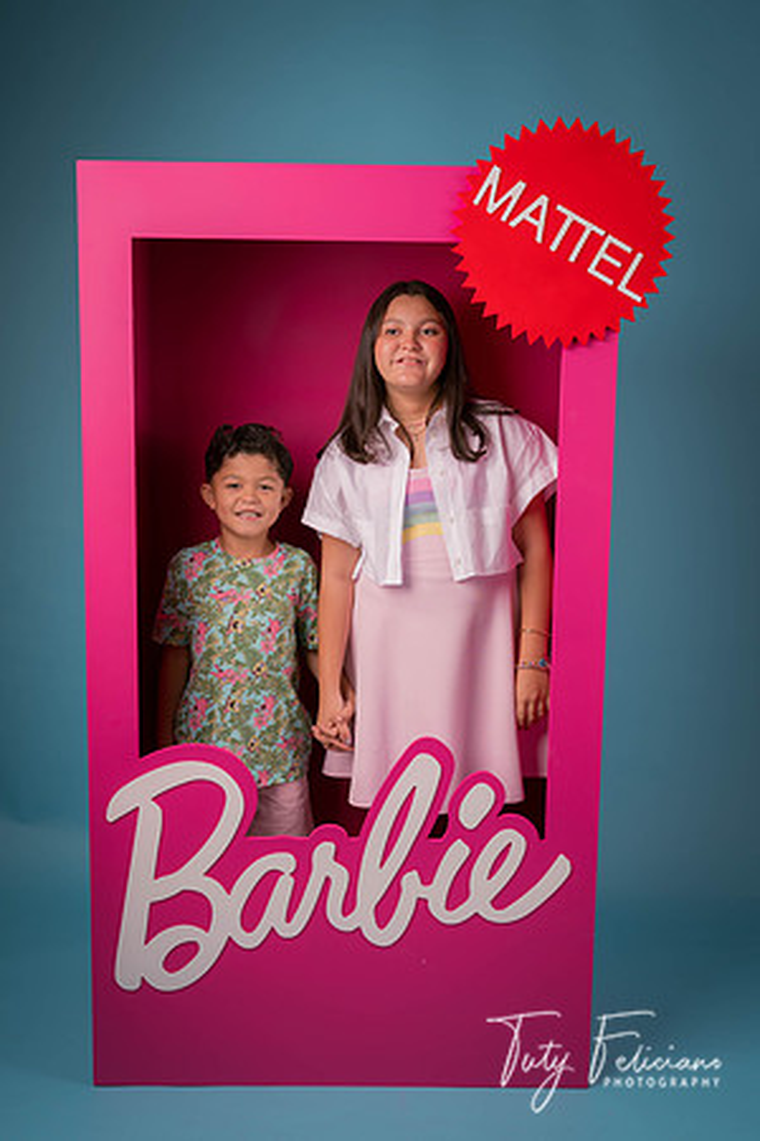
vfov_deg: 48.5
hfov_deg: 33.4
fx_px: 1267
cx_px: 380
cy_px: 570
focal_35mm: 40
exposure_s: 1/125
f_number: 7.1
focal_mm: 40
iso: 125
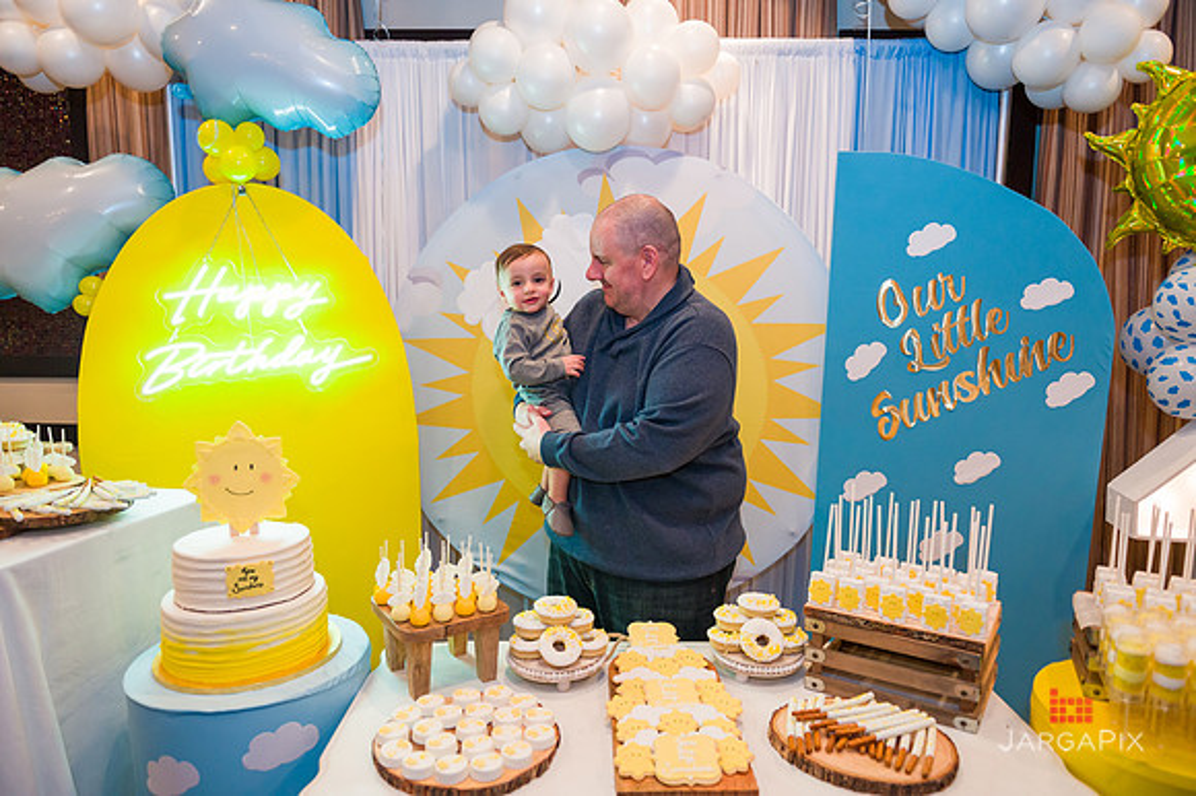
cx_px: 598
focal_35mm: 24
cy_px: 398
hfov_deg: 73.8
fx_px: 797
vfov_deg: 53.1
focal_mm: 24
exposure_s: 1/200
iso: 1600
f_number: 3.2
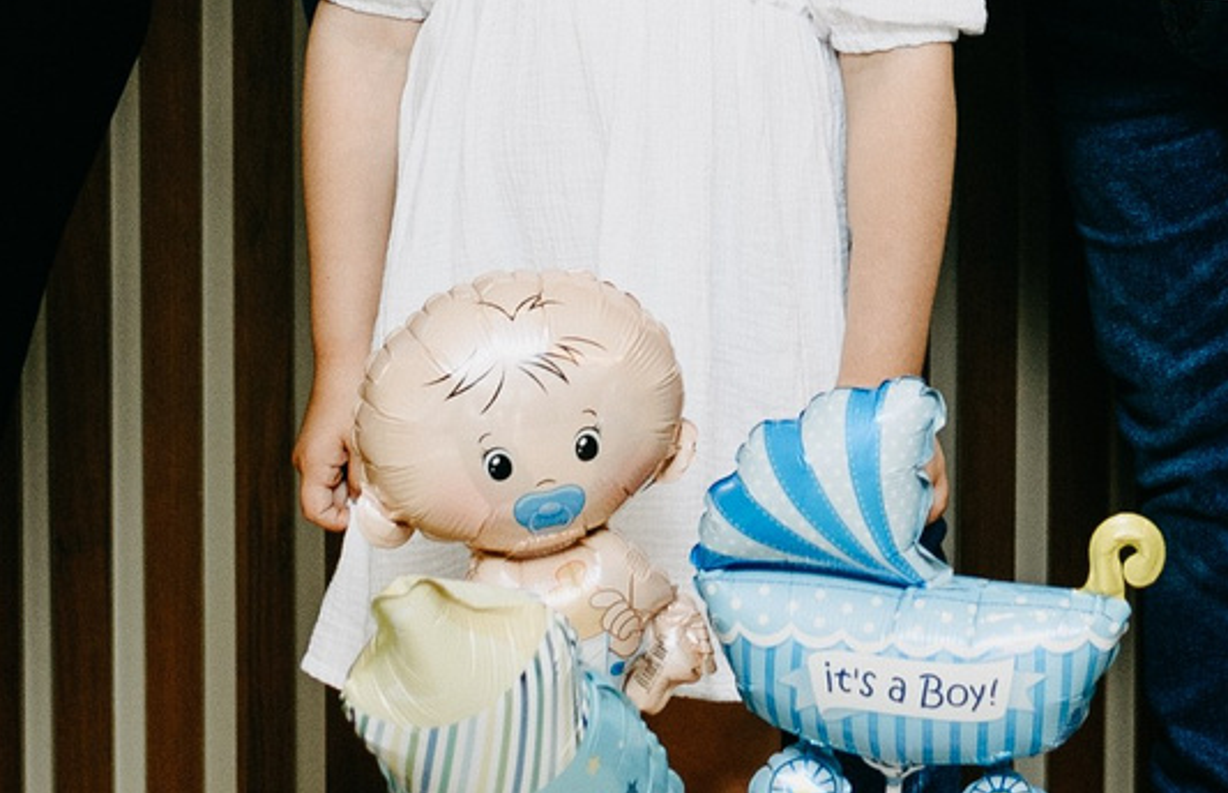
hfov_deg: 11.3
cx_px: 861
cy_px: -516
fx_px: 6215
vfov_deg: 7.1
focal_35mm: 184
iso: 160
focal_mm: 35
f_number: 3.5
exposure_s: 1/160
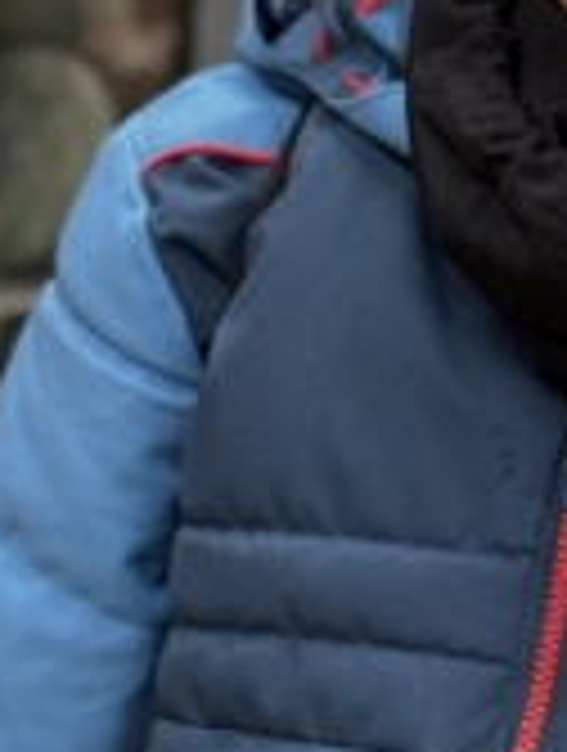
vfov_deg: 11.5
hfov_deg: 8.5
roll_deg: -6.8
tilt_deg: -12.6
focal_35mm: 172
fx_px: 3742
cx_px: 778
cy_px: 297
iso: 125
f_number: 1.78
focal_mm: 6.86
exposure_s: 1/60
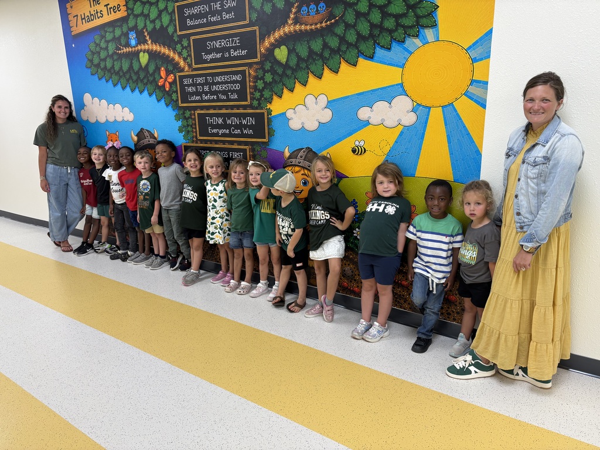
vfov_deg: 53.1
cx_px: 300
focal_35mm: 26
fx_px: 451
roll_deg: +1.6
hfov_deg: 67.3
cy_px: 225
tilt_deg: -15.1
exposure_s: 1/60
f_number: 1.6
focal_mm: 5.96
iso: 64
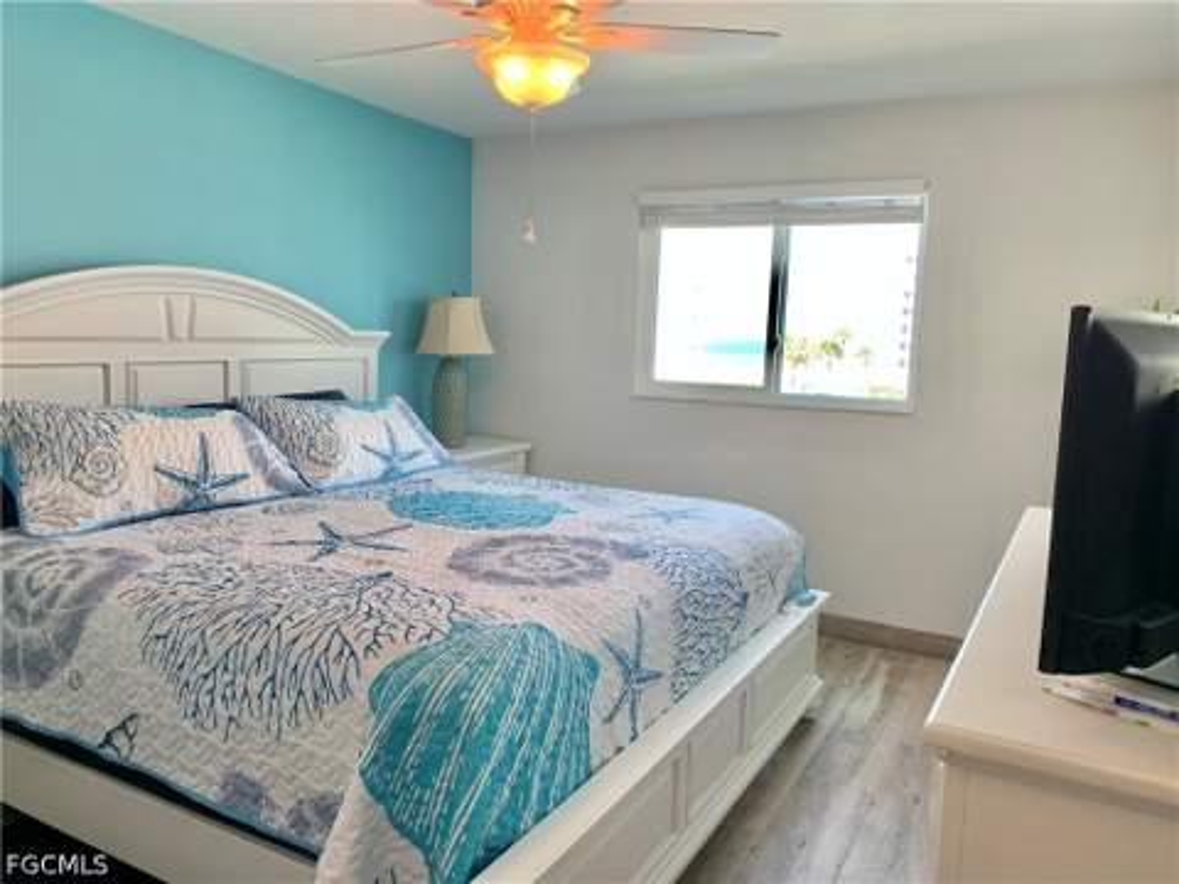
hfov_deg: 67.3
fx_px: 886
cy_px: 442
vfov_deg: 53.1
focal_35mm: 26
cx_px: 590
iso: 80
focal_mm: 4.25
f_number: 1.8
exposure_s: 1/120
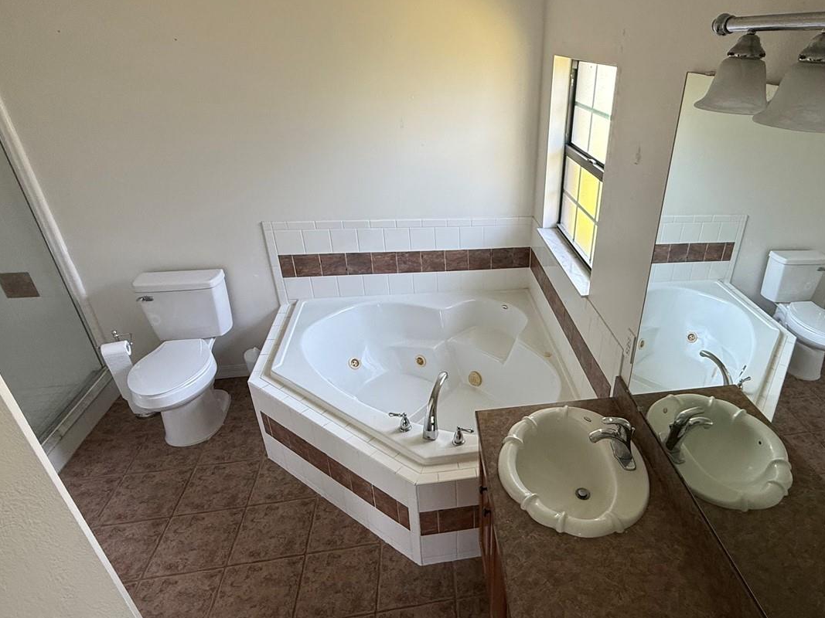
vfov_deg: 63.4
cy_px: 320
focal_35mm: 21
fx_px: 500
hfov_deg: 76.7
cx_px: 544
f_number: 2.2
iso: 200
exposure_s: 1/99
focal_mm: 2.22
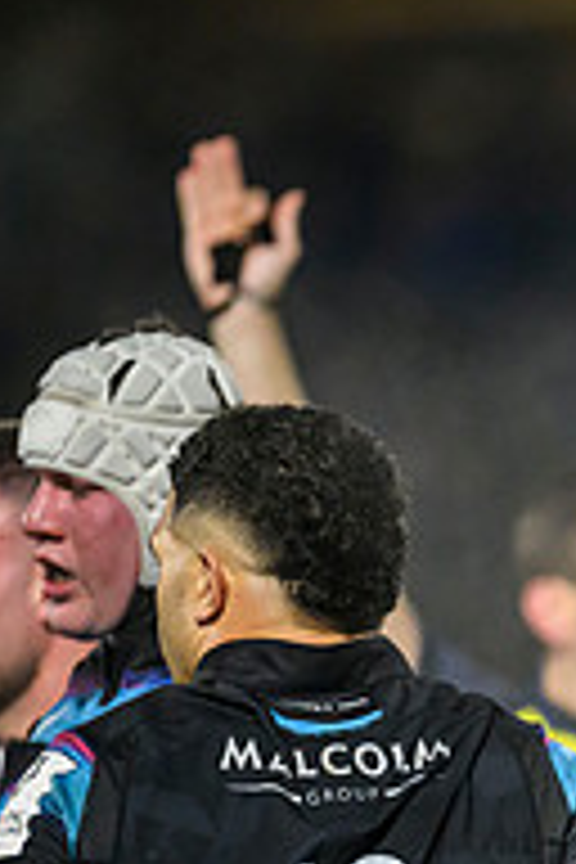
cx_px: 1224
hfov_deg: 1.1
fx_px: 28966
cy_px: 839
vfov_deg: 1.7
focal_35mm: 1207
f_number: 3.2
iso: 6400
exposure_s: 1/2500
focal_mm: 400
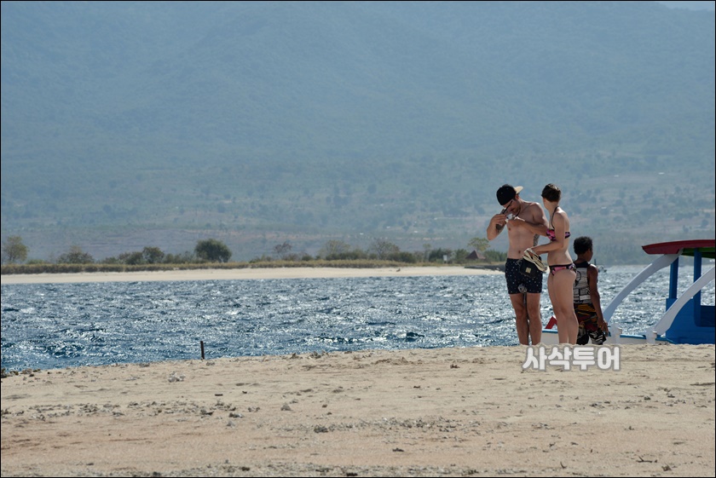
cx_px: 358
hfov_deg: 9.4
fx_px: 4378
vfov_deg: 6.3
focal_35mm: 220
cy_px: 239
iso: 500
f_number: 16
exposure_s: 1/1000
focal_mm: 220
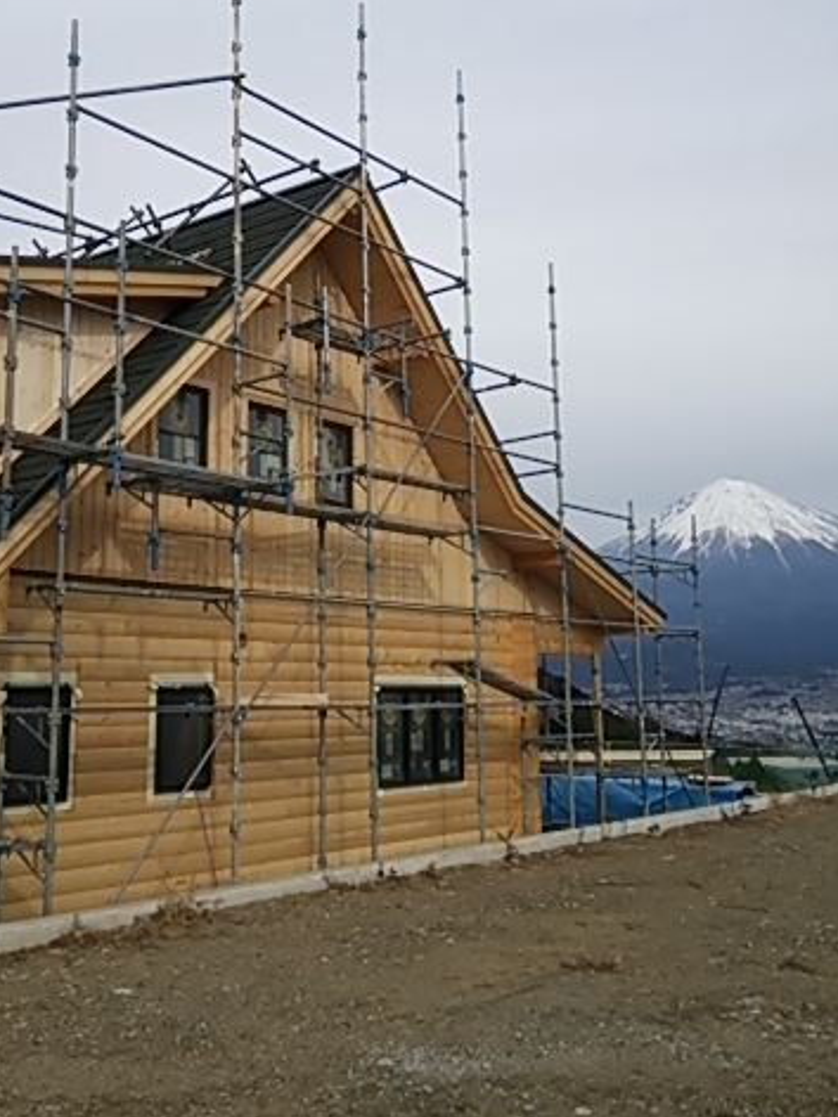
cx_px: 367
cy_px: 492
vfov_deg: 48.9
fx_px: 1227
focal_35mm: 38
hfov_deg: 37.7
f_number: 2.5
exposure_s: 1/771
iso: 32
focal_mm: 4.21
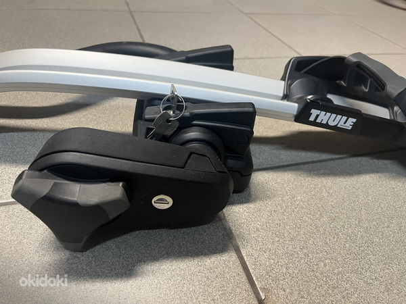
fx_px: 305
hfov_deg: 67.3
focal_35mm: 26
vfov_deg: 53.1
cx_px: 203
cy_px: 152
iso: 200
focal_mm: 5.1
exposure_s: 1/50
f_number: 1.6
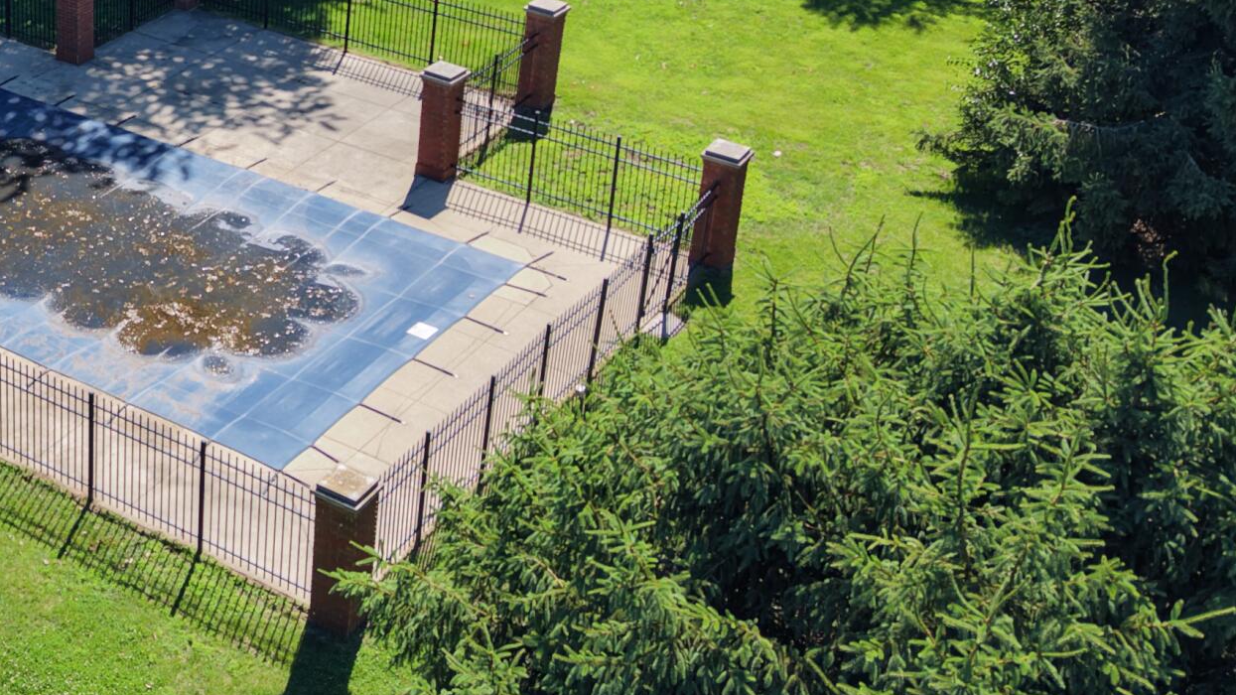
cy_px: 53
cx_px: 58
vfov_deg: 18.7
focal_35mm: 63
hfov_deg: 31.3
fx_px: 2065
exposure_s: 1/1000
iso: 100
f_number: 1.8
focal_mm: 8.67
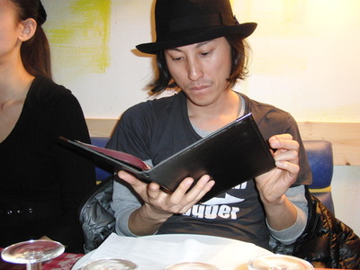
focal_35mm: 37
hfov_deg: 50.1
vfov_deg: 38.7
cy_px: 135
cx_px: 180
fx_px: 385
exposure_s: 1/30
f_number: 3.6
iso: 400
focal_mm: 6.42
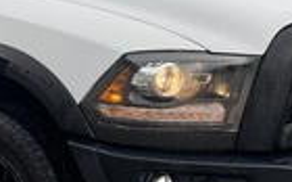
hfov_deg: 23.1
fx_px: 699
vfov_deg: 14.8
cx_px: 46
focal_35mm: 88
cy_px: 69
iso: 20
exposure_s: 1/153
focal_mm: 3
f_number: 1.8
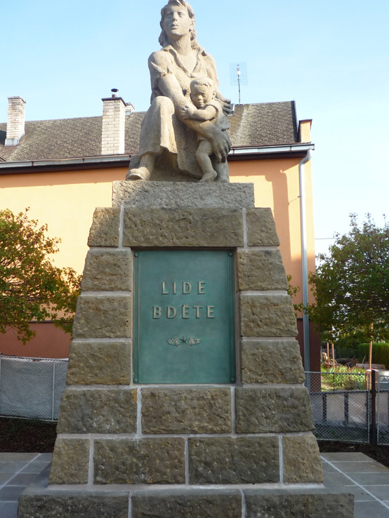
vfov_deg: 47.8
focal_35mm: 39
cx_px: 180
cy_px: 267
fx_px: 584
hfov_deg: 36.8
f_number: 4
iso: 100
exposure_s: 1/200
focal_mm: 5.2
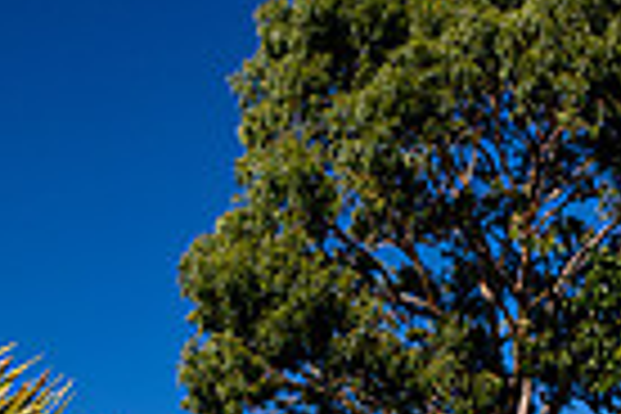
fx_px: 1742
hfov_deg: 20.1
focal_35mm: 101
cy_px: 668
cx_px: 428
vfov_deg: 12.7
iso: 160
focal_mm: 24
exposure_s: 1/1000
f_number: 5.6
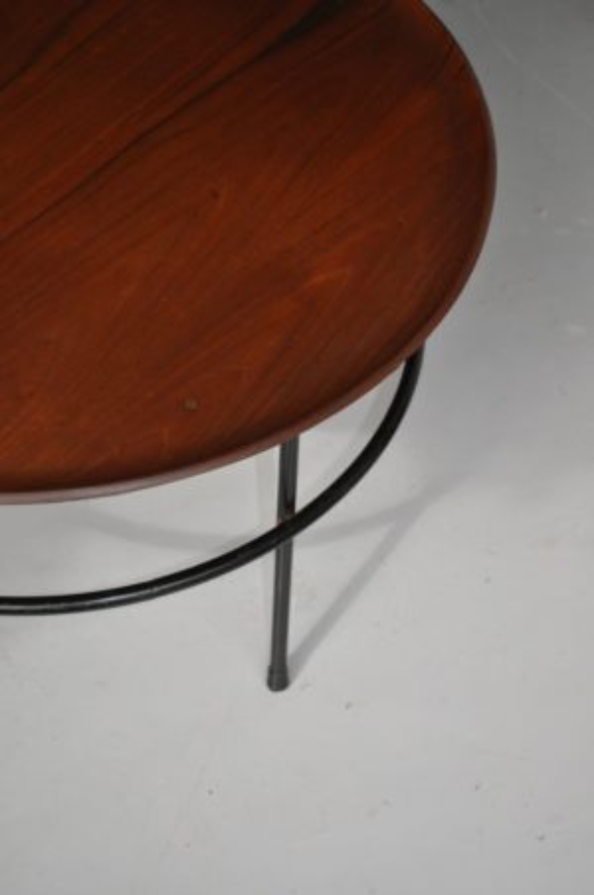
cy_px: 448
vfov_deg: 28.1
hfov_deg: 18.9
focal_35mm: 72
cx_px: 297
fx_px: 1787
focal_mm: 48
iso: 360
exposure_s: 1/200
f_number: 5.6
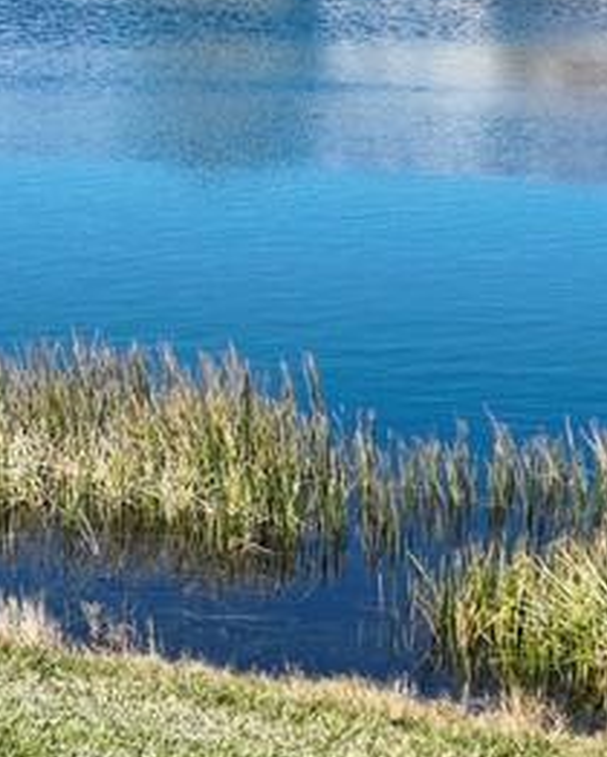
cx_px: 110
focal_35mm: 143
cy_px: 436
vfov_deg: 13.5
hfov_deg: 10.8
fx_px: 3207
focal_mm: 12.29
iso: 100
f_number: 2.8
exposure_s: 1/1250
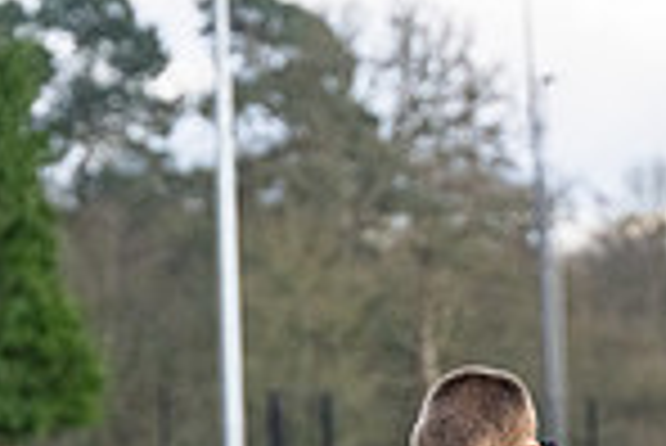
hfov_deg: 5.1
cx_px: 508
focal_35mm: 407
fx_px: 7537
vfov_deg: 3.4
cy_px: 678
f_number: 4
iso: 2000
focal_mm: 104
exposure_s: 1/2500
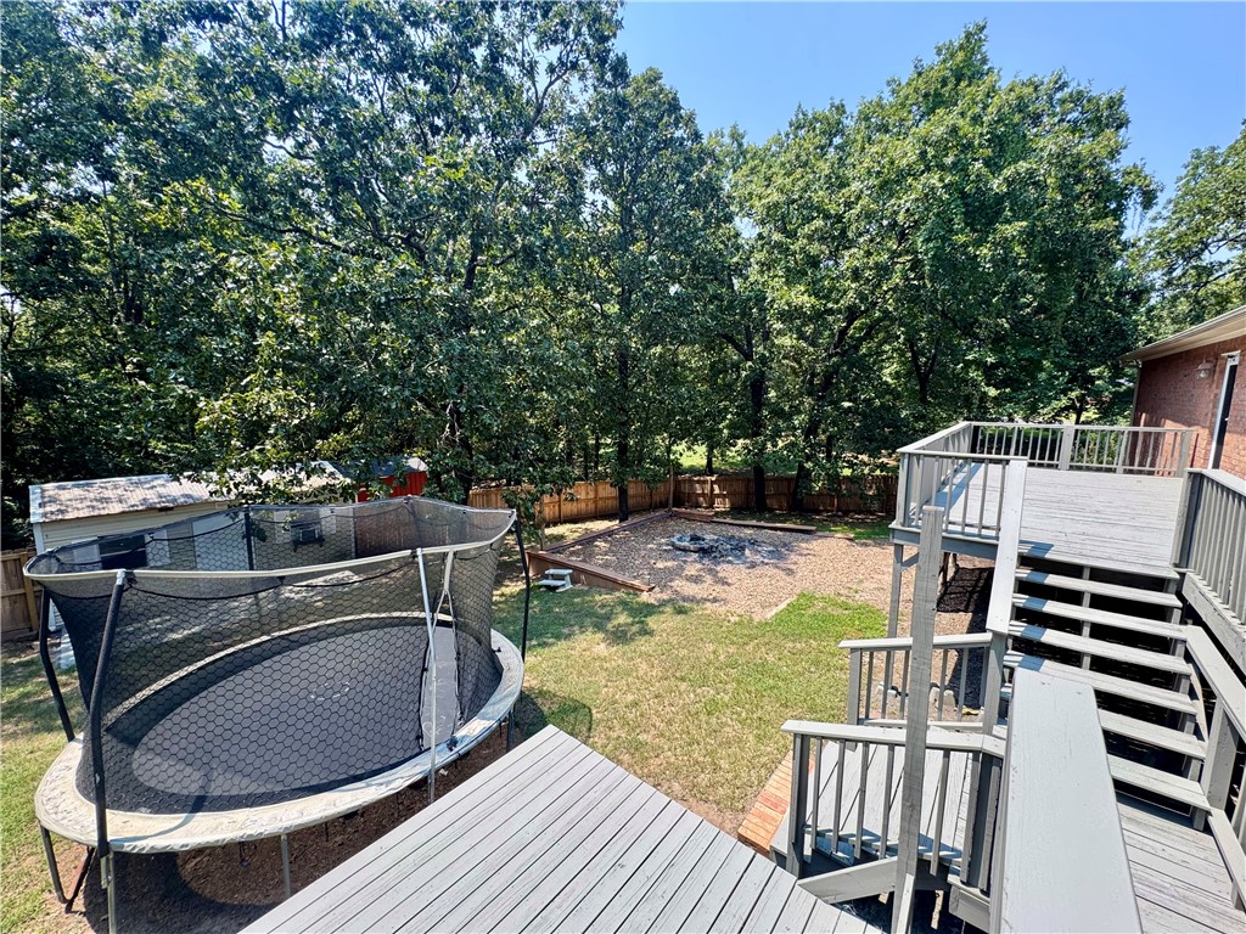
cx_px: 623
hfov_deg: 102.1
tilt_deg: -8.9
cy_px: 467
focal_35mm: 14
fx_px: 504
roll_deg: -0.4
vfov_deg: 85.7
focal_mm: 2.22
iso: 40
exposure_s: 1/321
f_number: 2.2
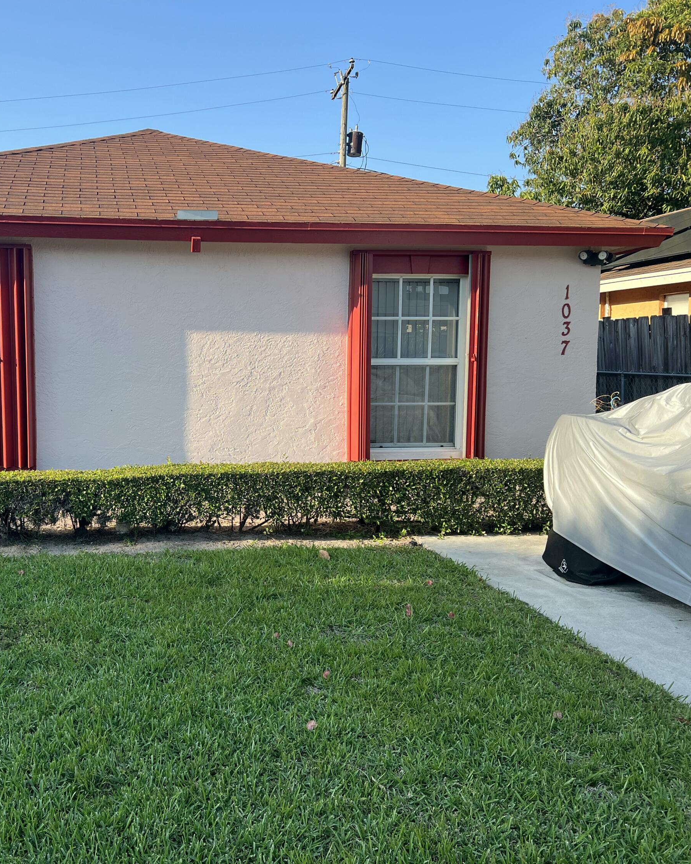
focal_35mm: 34
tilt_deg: -5.4
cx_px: 204
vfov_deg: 52.8
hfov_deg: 42.5
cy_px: 431
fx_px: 869
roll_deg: -0.5
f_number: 1.5
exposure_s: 1/1412
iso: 50
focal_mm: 5.7
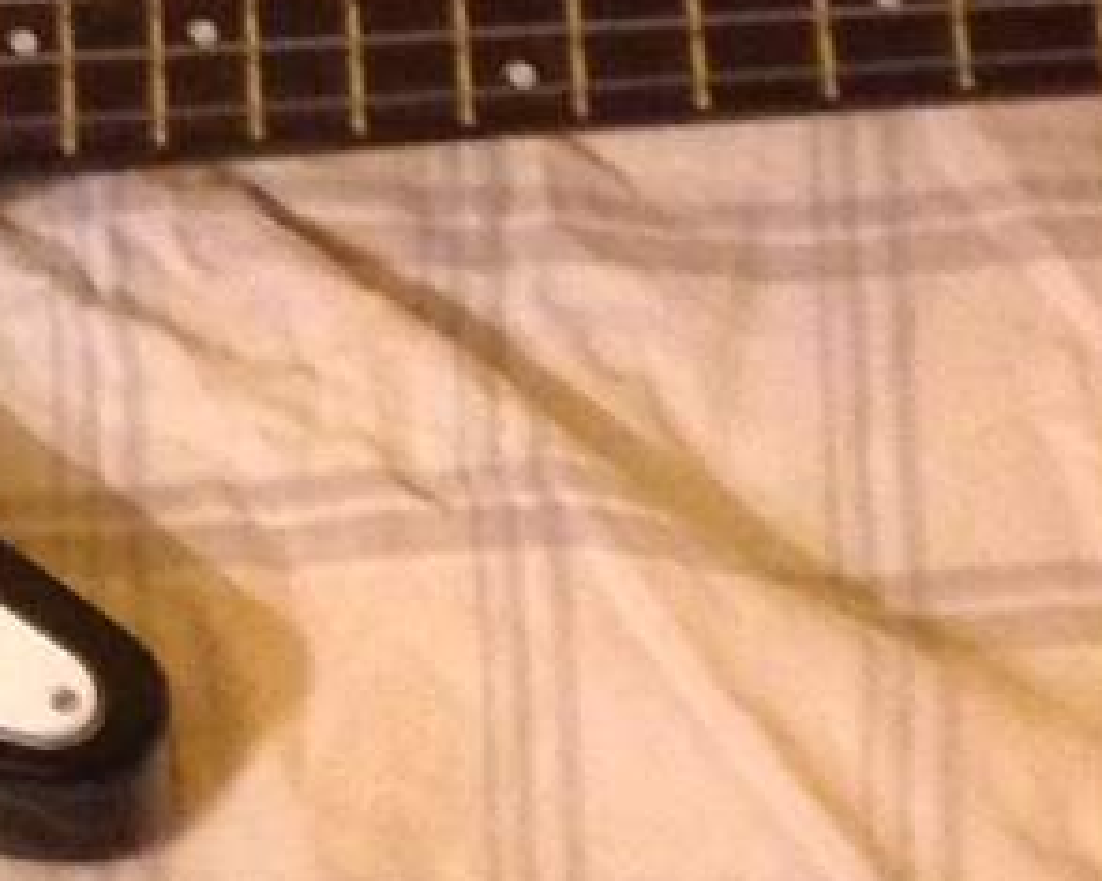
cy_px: 15
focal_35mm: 179
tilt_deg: -57.6
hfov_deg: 10.8
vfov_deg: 8.6
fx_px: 5836
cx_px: 435
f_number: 2.4
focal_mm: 4.12
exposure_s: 1/15
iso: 500
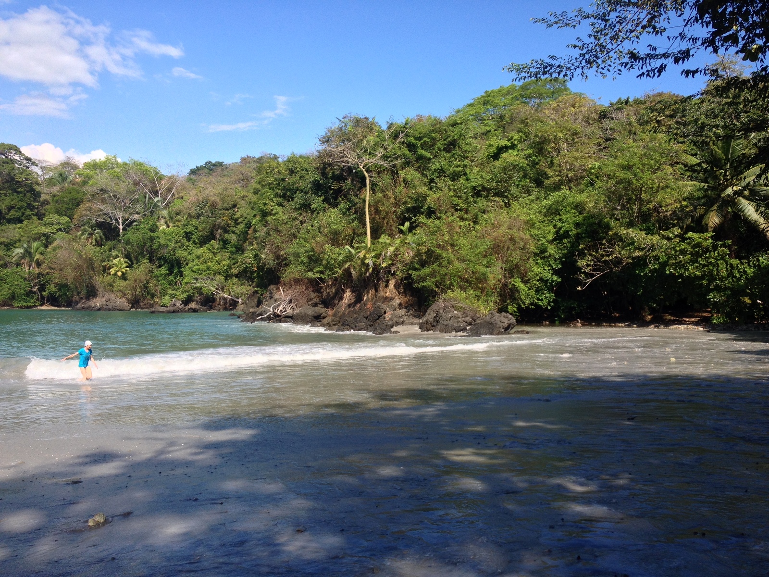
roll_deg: +1.0
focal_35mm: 35
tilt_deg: -2.4
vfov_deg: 40.7
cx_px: 384
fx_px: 778
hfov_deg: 52.6
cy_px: 288
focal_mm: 4.28
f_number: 2.4
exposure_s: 1/1151
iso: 50
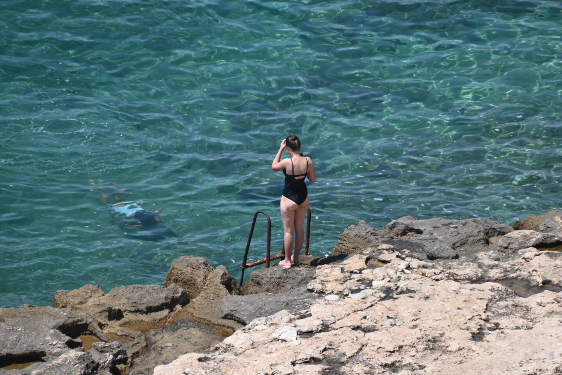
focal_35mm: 450
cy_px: 188
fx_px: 7024
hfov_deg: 4.6
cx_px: 281
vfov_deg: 3.1
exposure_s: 1/500
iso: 125
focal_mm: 300
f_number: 6.3
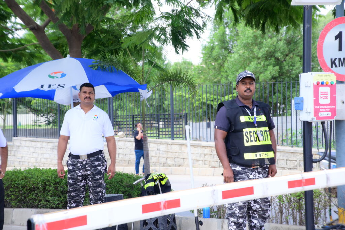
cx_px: 172
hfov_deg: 55.1
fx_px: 330
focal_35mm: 34
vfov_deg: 38.3
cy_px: 115
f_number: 6.3
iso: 320
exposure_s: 1/160
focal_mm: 34.5
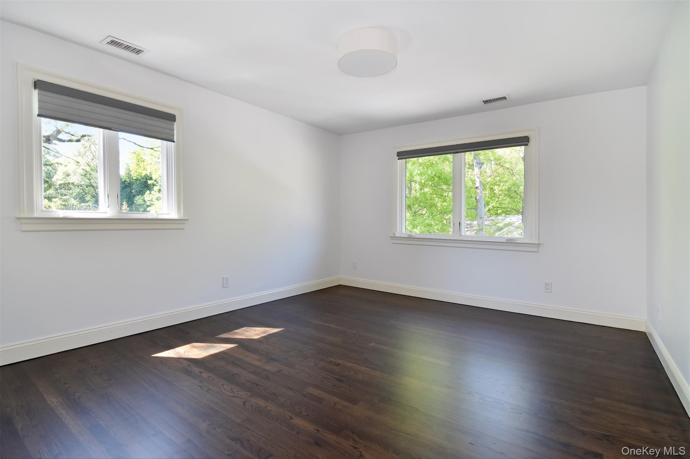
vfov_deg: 72.0
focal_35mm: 16
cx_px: 345
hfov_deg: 95.0
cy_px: 230
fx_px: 316
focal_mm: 11
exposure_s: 1/50
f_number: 8
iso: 640
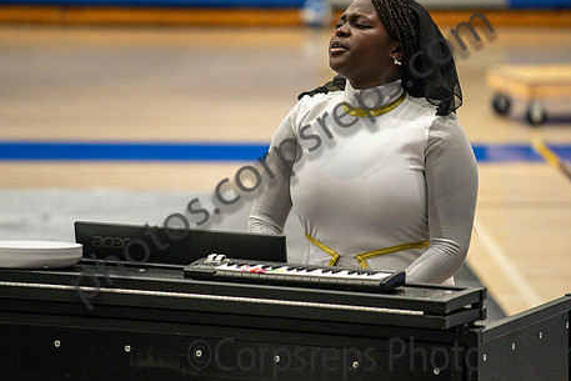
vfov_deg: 5.4
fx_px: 4030
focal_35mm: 254
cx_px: 302
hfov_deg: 8.1
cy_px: 158
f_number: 4
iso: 3200
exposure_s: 1/500
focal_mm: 200
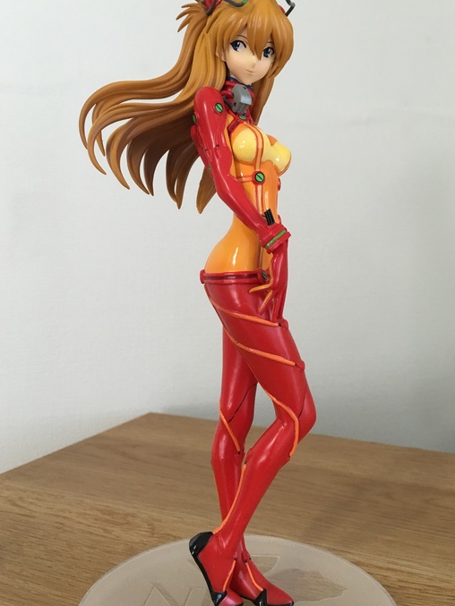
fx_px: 561
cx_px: 232
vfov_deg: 56.8
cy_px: 295
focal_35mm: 32
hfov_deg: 44.2
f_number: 2.2
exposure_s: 1/15
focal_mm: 4.15
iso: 40
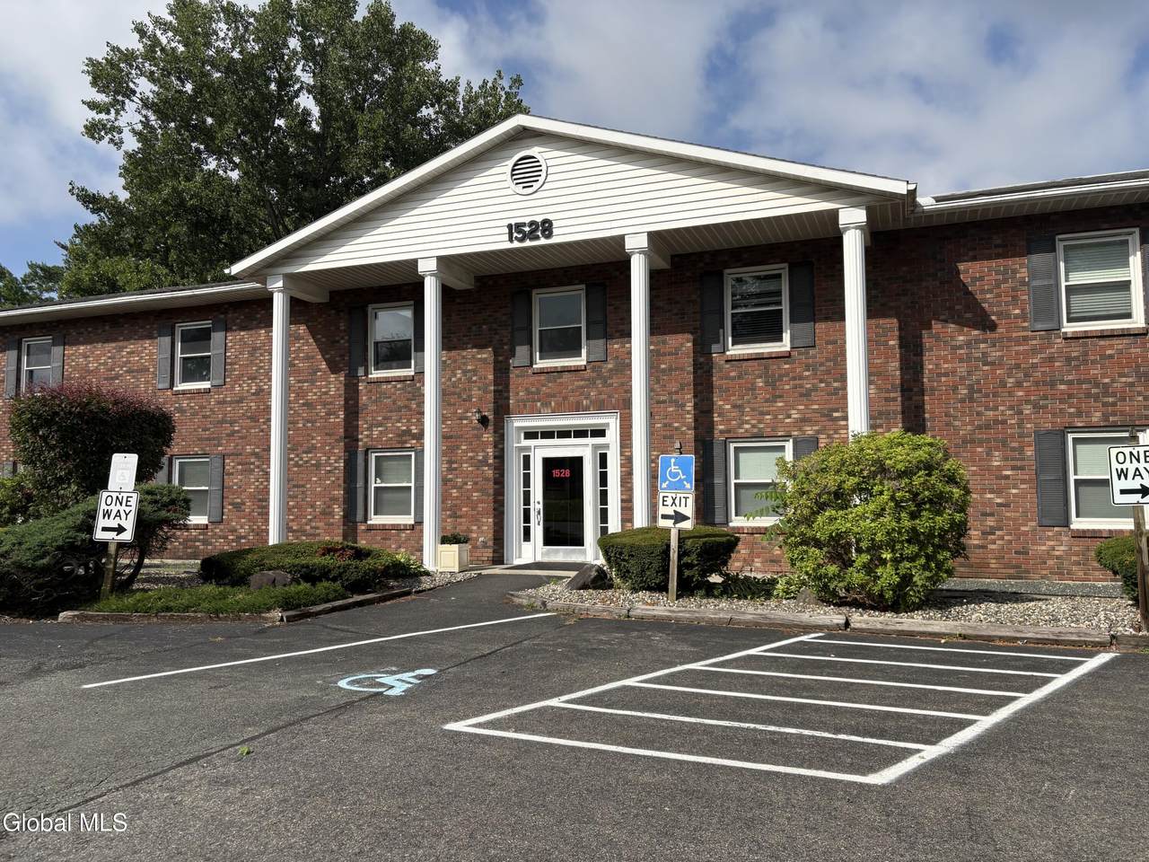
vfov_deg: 53.1
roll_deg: +0.8
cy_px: 431
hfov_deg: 67.3
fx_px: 863
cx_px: 574
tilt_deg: +4.4
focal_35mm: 26
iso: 50
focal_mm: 5.96
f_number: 1.6
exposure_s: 1/4065
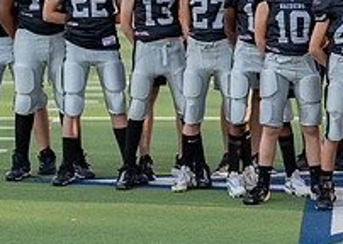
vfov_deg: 8.0
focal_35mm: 180
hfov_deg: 11.0
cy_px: 61
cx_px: 400
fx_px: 1752
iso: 100
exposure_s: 1/2000
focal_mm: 50
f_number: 1.2
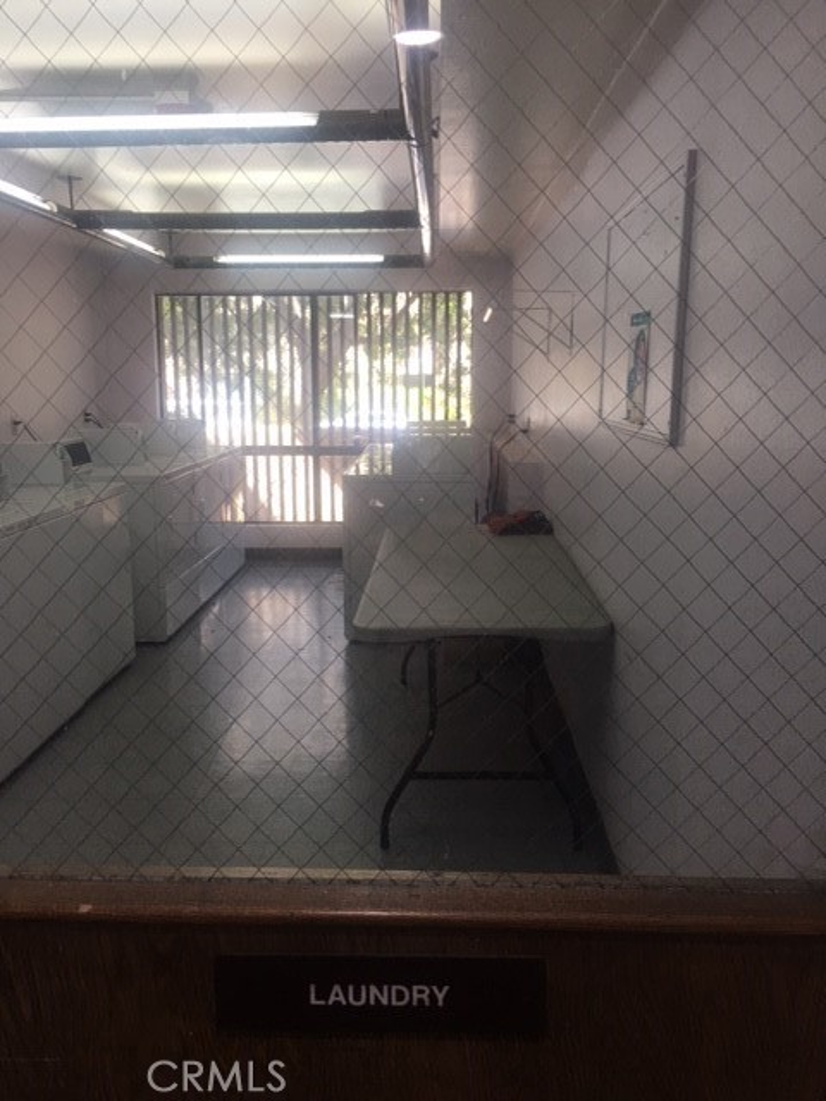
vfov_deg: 61.7
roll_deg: +0.2
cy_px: 550
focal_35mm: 29
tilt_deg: -10.4
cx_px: 413
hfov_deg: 48.2
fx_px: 923
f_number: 2.2
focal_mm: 4.15
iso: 25
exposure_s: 1/30
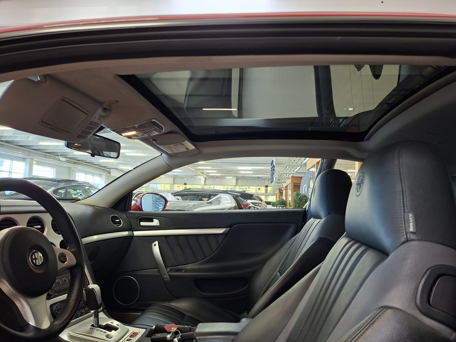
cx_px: 228
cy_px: 171
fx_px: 303
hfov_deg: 73.9
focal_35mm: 23
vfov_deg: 58.9
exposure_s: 1/50
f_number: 1.8
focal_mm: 5.54
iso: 250
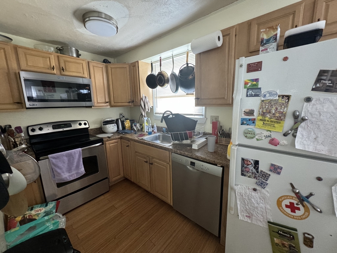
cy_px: 126
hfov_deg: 102.1
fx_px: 136
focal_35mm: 14
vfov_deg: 85.7
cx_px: 168
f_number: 2.2
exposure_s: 1/60
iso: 800
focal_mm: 2.22
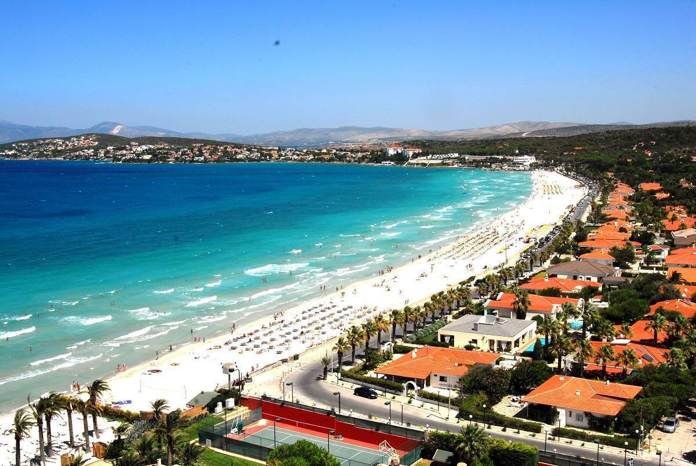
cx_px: 348
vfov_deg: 32.0
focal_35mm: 42
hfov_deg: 46.4
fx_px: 813
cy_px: 233
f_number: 14
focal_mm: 28
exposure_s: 1/125
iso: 100
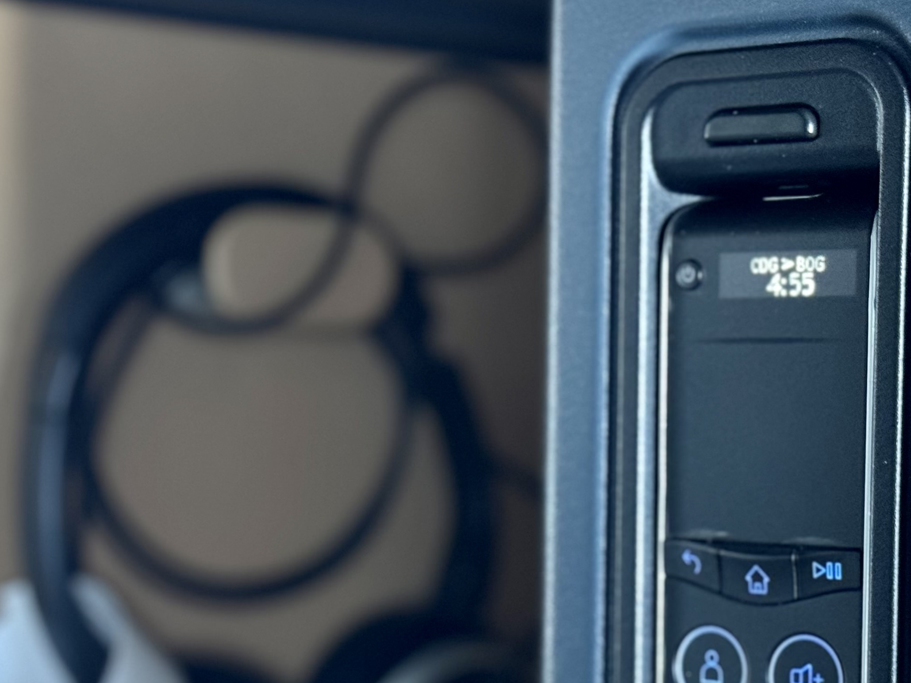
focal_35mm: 94
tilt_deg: -5.9
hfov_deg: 20.9
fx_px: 2474
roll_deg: +1.3
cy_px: 561
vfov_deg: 15.6
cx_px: 506
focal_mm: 6.76
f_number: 1.78
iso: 400
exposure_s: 1/33
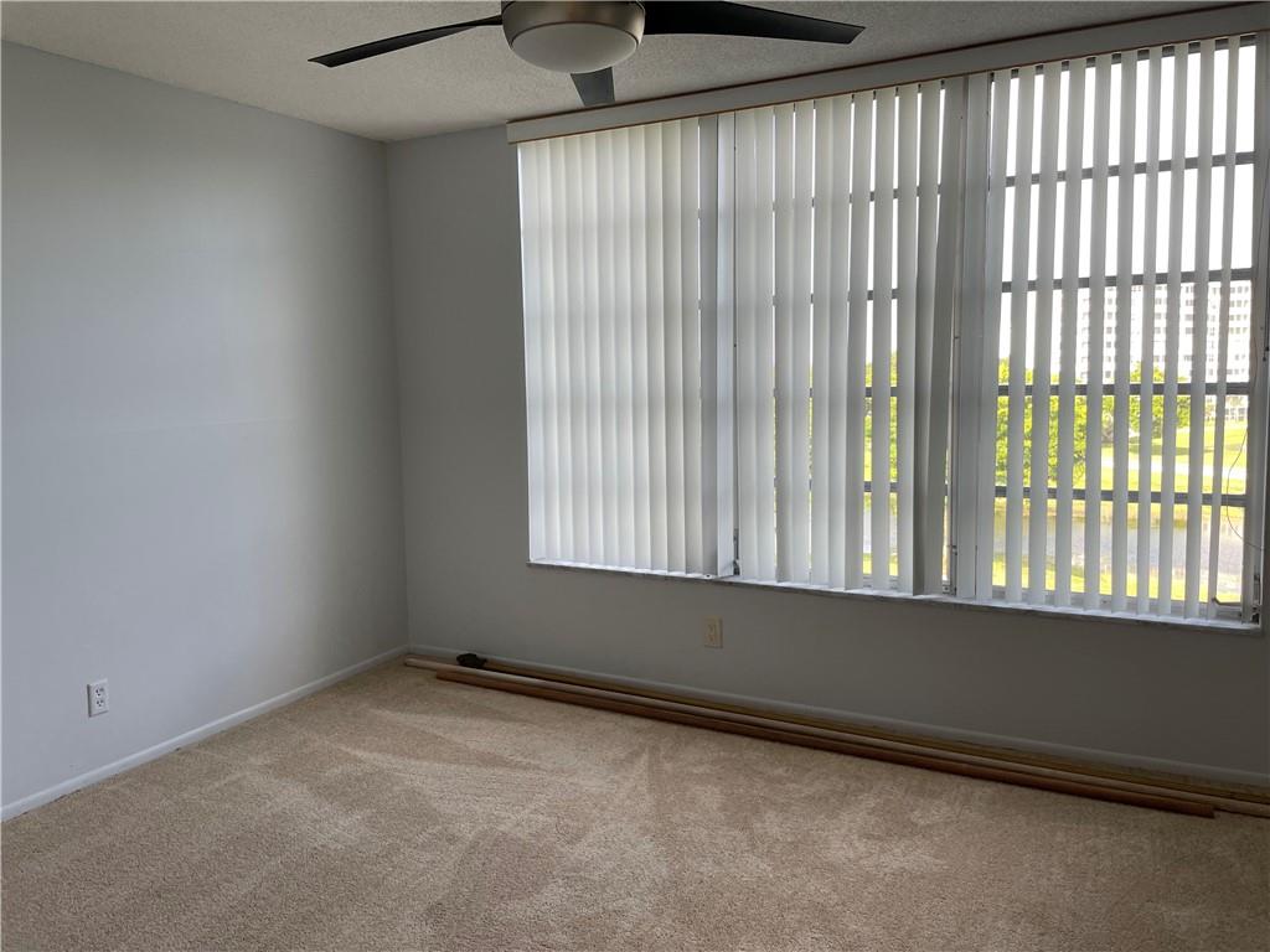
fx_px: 954
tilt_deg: -5.0
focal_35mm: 26
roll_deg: +1.2
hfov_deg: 67.3
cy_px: 476
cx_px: 635
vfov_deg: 53.1
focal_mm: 4.2
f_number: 1.6
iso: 40
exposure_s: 1/120
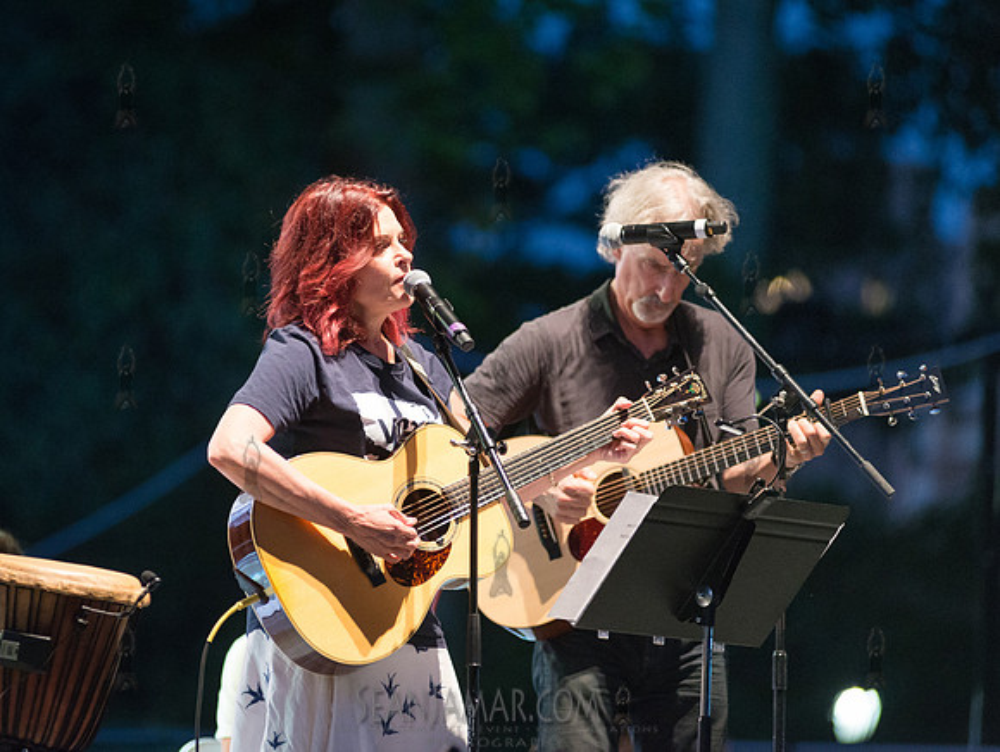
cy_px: 346
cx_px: 391
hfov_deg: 8.4
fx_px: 6772
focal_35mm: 234
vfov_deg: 6.4
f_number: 2.8
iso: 3200
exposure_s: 1/320
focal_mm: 200
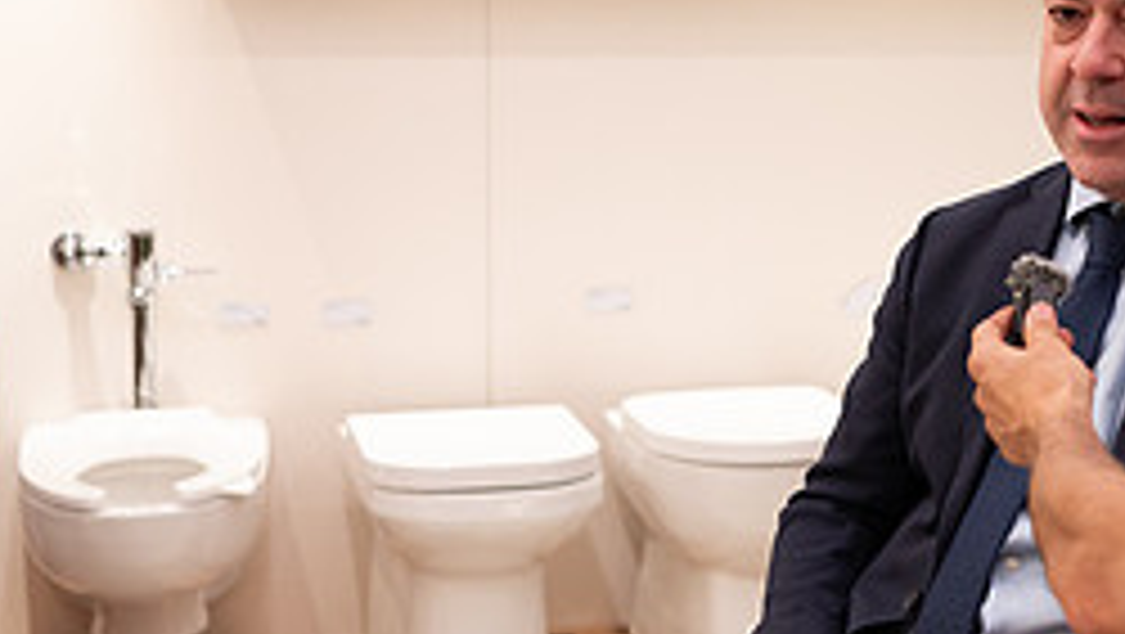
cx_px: 963
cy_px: 171
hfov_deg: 24.4
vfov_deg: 14.2
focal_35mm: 85
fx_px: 2537
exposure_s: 1/250
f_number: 2.8
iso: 1600
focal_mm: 35
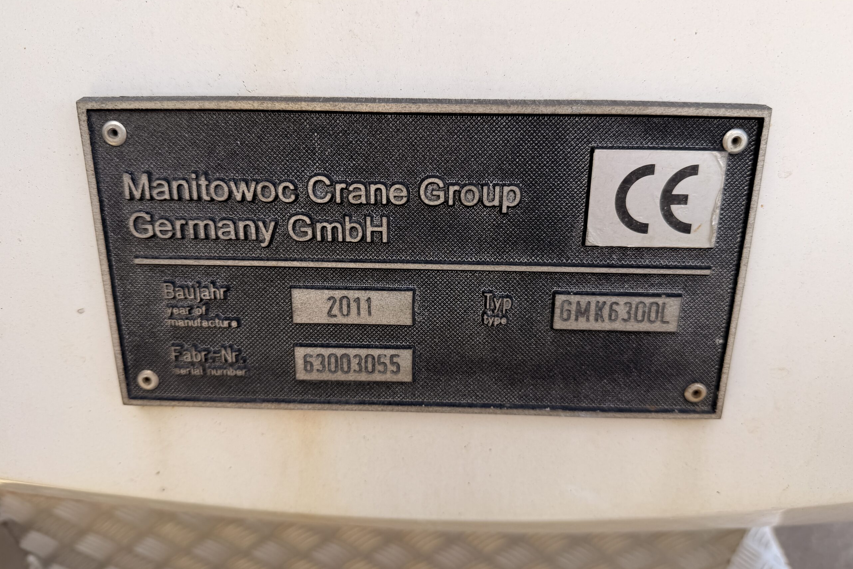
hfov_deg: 71.5
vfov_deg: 51.2
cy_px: 263
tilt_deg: -35.4
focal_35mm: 25
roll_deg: -0.8
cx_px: 426
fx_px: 592
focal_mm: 6.76
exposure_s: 1/598
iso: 80
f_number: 1.78
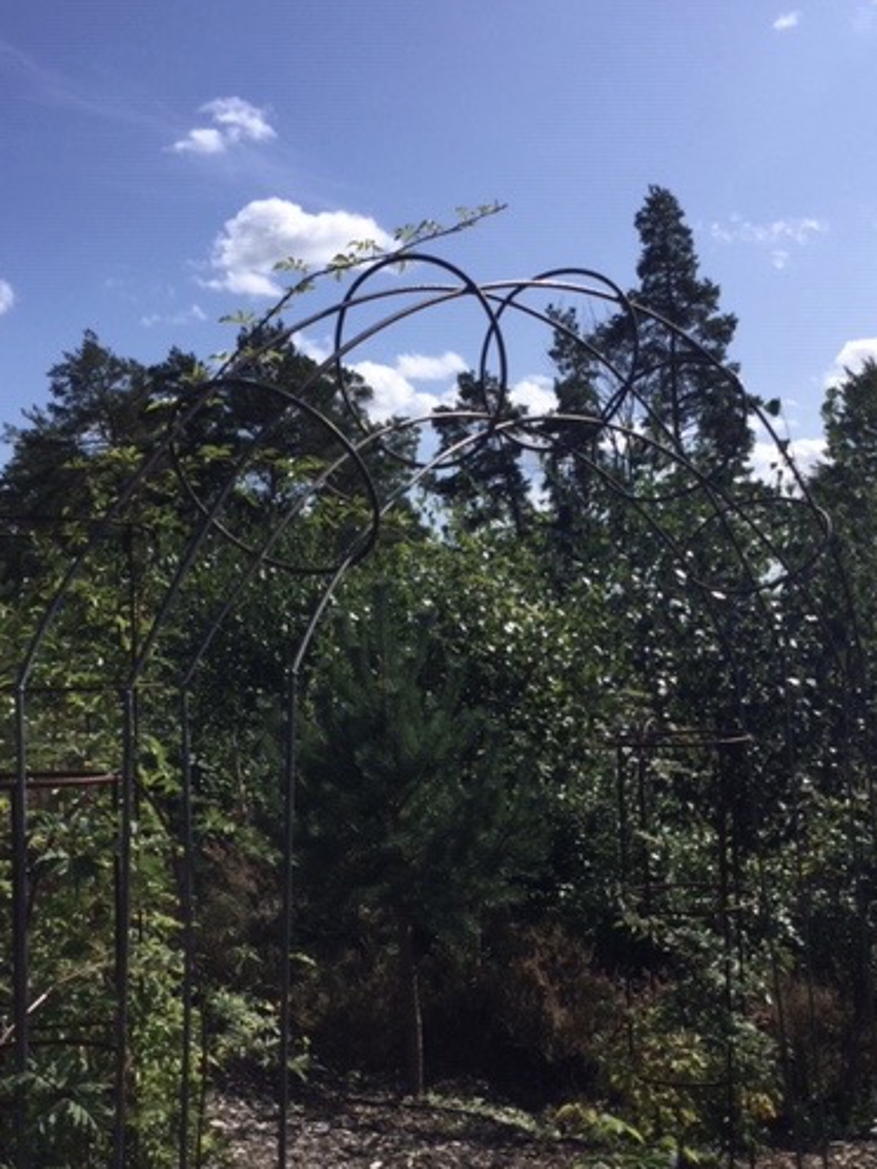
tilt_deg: -2.5
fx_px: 1351
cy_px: 695
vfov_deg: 46.6
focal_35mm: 40
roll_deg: +4.0
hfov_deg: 35.9
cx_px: 384
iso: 25
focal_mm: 3.3
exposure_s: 1/1733
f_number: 2.4
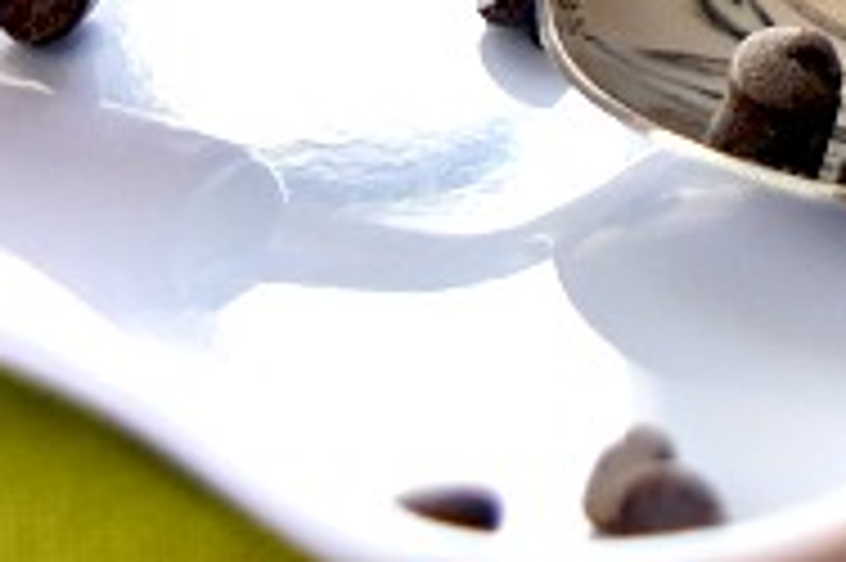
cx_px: 1274
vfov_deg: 5.2
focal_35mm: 254
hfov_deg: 8.0
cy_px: -960
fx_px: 5957
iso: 640
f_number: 4.5
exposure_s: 1/250
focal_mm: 31
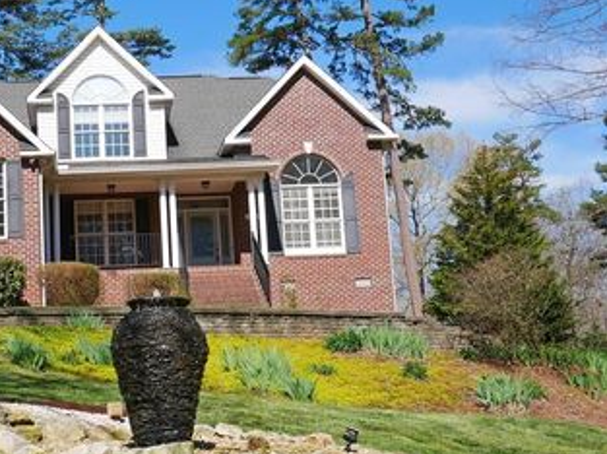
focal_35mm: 64
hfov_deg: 29.6
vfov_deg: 22.9
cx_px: 124
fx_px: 1121
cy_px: 255
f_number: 9
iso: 200
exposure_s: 1/400
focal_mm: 20
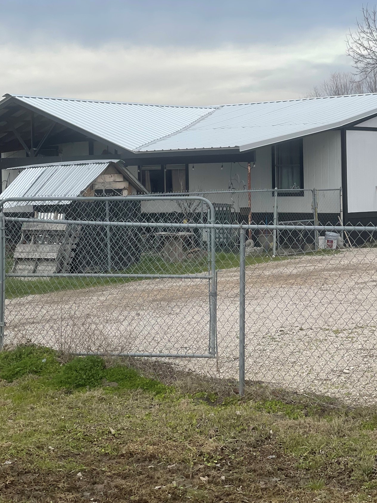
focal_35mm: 78
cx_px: 186
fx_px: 1133
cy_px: 199
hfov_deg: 18.9
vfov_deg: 25.0
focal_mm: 7.5
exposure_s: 1/214
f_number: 2.2
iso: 20
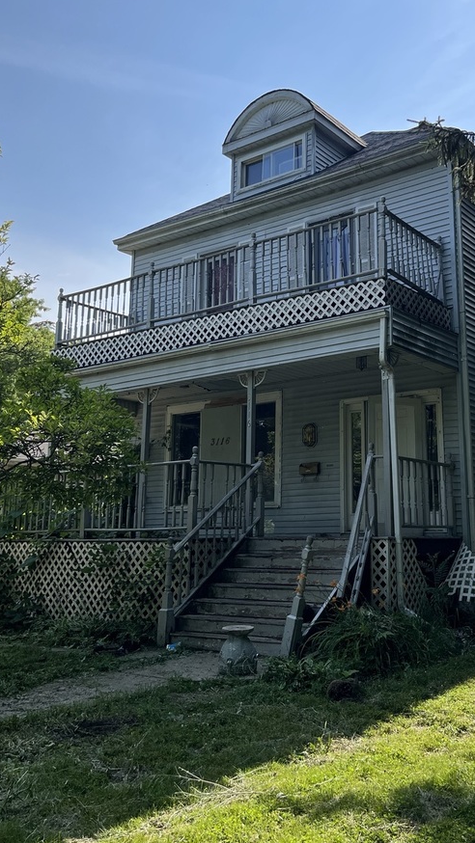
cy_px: 364
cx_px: 320
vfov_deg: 56.4
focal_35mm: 35
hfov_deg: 33.4
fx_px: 783
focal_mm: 5.1
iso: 50
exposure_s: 1/2967
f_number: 1.6
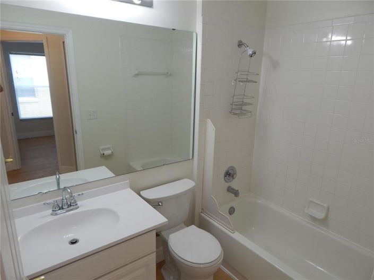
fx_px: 238
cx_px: 187
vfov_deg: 61.0
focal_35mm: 22
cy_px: 140
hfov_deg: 76.4
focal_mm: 4
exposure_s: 1/60
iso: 125
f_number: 3
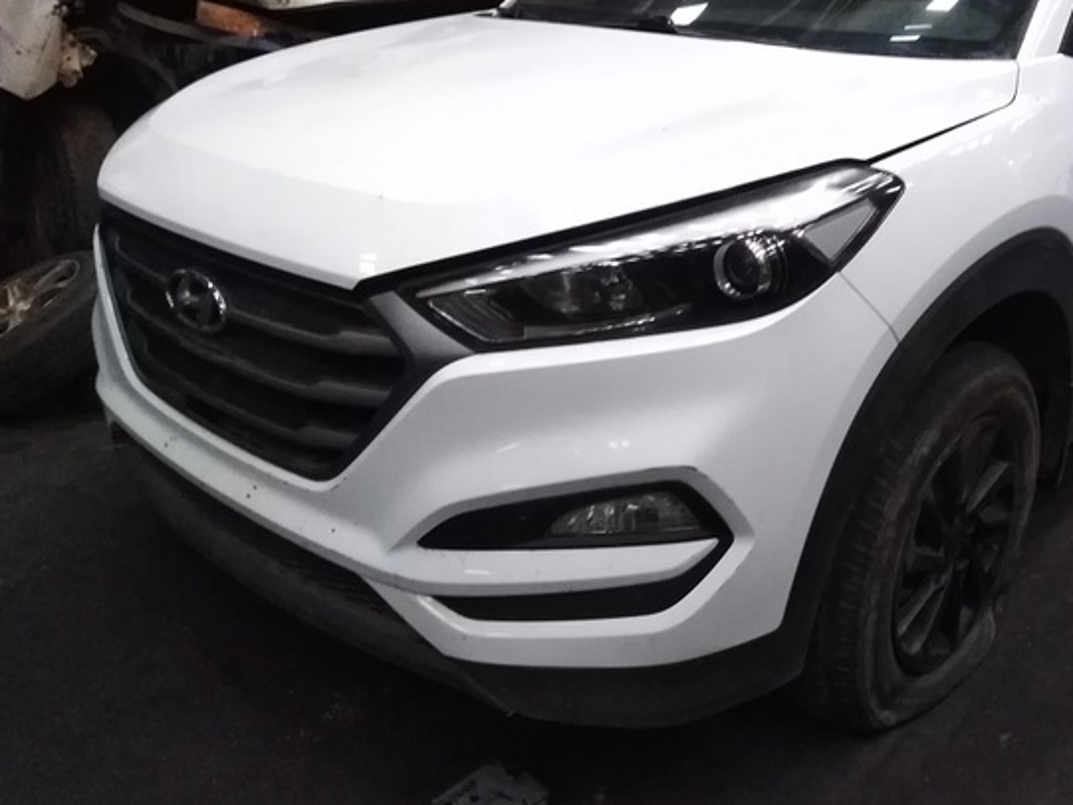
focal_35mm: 35
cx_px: 710
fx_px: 1085
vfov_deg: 40.4
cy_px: 293
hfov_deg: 51.7
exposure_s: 1/16.7
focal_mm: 3.46
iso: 831
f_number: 2.2
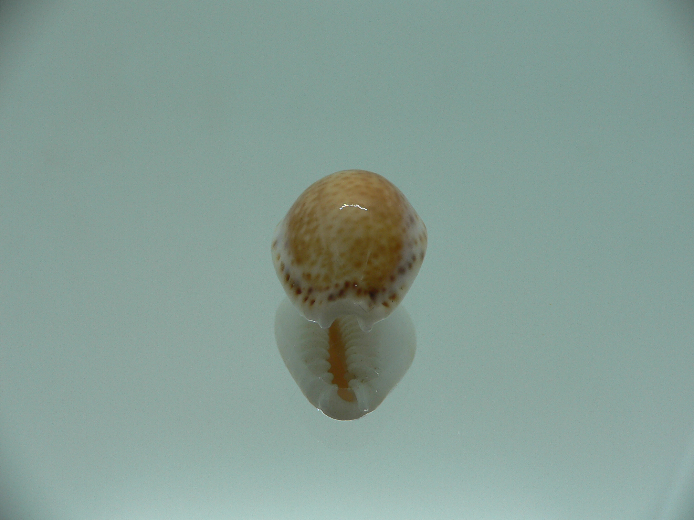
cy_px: 260
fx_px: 702
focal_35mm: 35
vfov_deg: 40.7
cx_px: 347
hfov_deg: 52.6
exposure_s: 1/60
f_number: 2.8
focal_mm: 4.6
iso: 80
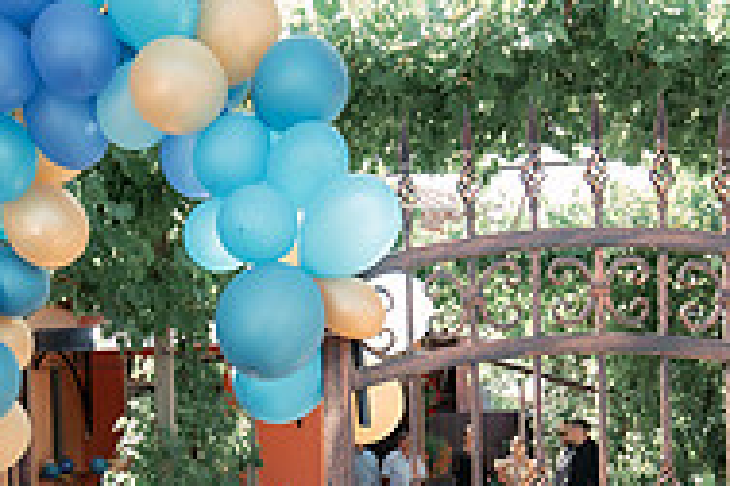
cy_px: 484
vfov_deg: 27.6
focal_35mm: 46
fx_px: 933
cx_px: 336
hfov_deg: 42.7
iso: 100
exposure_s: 1/320
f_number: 2.8
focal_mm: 15
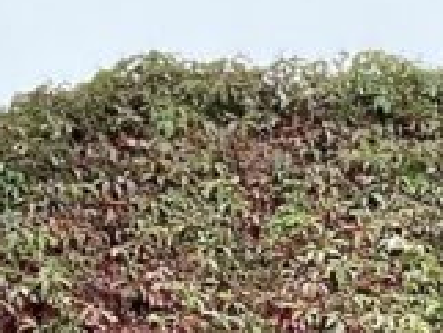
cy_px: 861
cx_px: 495
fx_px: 2357
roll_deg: -0.4
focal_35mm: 184
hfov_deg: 10.6
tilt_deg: -2.2
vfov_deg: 7.4
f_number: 1.8
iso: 32
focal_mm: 3
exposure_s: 1/163
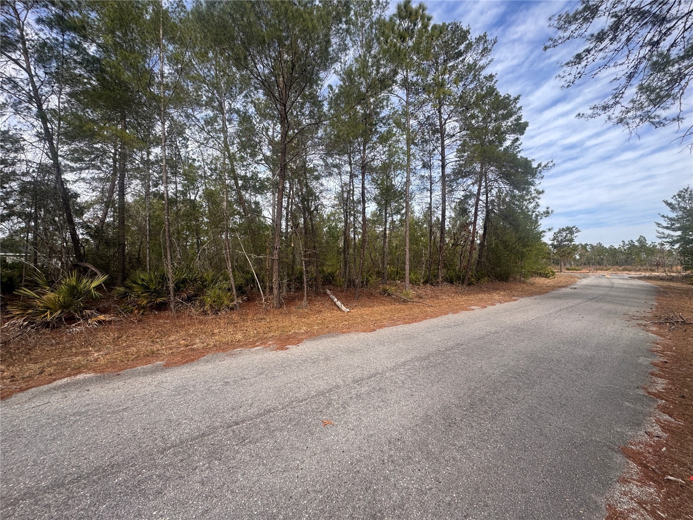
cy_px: 260
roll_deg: -1.2
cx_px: 346
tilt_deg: +1.1
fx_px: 280
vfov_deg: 85.7
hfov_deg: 102.1
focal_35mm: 14
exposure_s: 1/944
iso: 50
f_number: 2.2
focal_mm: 2.22
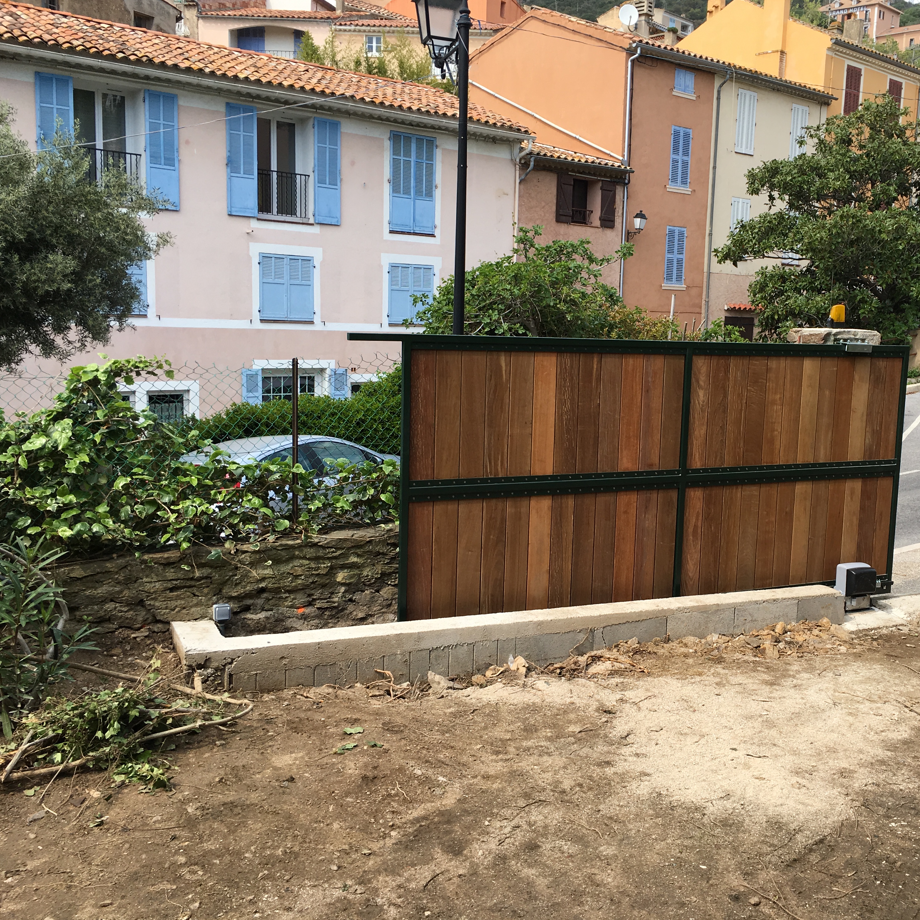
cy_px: 454
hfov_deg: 46.4
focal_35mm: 35
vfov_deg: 47.2
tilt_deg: -7.9
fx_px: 1052
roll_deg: -3.0
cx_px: 620
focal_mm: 4.15
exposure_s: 1/641
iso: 25
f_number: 2.2
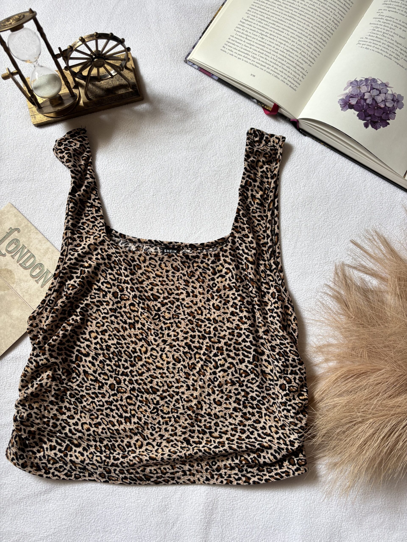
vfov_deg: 67.3
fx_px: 408
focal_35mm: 26
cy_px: 271
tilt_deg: -81.9
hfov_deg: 53.1
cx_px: 204
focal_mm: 5.96
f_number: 1.6
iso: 80
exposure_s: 1/121
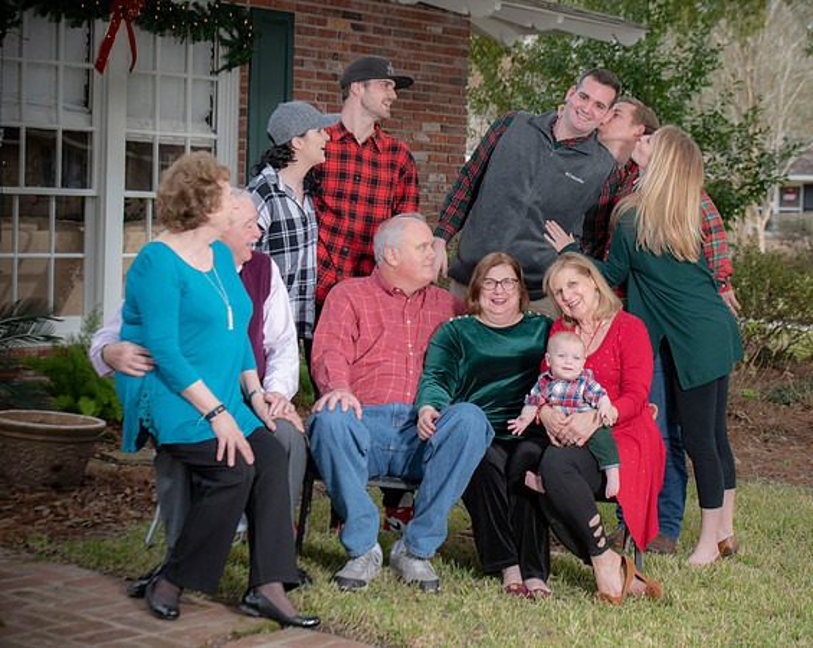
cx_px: 500
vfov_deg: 18.9
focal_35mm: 81
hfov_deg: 23.6
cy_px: 333
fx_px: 1944
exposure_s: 1/250
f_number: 5.6
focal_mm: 70
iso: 320
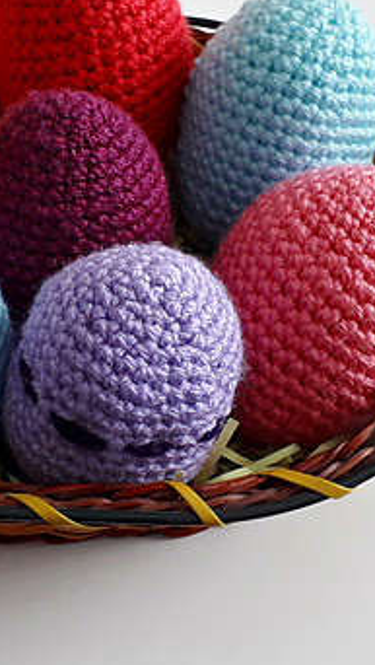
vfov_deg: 37.8
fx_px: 970
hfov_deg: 21.4
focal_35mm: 55
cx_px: 41
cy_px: 319
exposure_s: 1/50
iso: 160
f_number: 1.9
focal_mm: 3.6
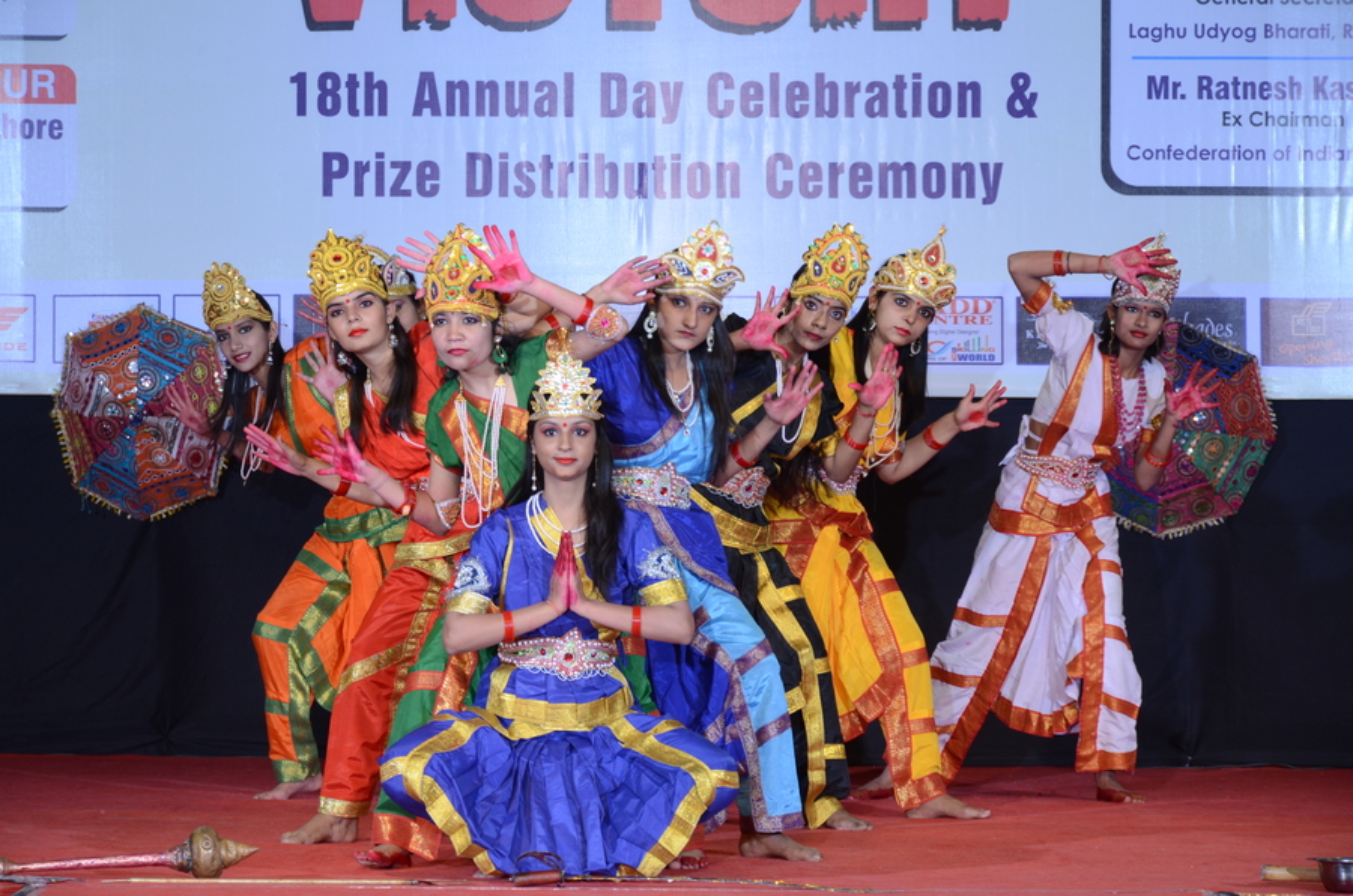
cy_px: 448
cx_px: 676
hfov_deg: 13.1
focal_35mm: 158
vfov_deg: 8.7
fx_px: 5907
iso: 320
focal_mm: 105
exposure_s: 1/160
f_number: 7.1
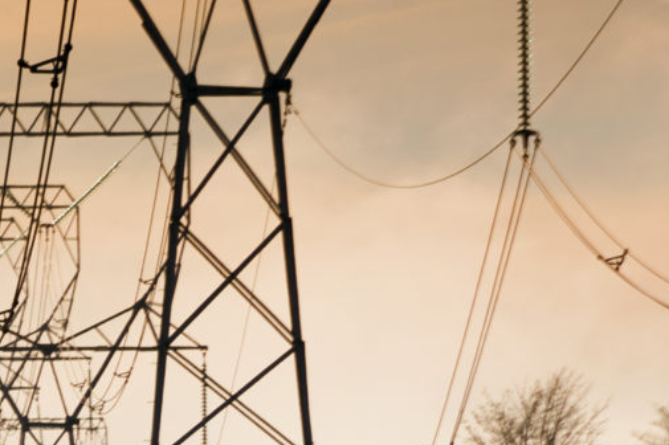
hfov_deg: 2.1
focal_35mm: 973
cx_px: -661
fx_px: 18069
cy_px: 442
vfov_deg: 1.4
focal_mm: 240
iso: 200
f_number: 9
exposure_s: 1/640
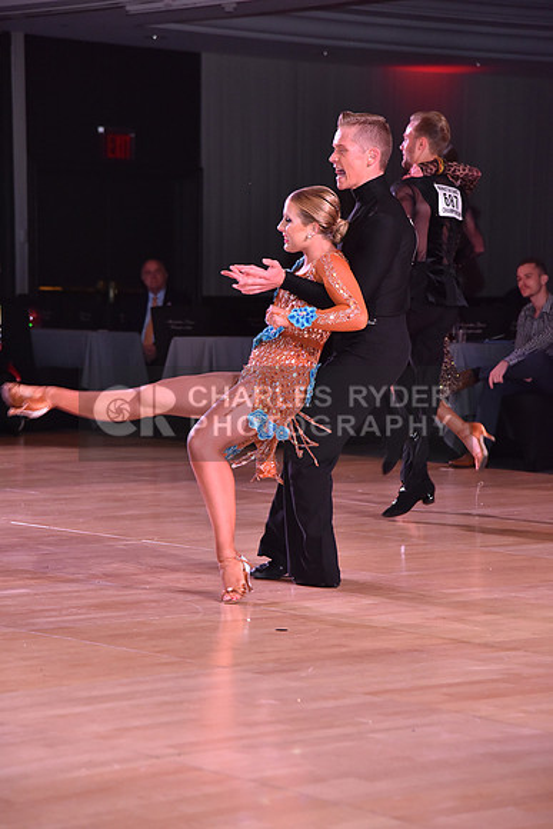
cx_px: 276
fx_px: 2418
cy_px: 414
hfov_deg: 13.0
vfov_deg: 19.5
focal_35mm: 105
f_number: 5
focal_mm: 105
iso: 2000
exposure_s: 1/250
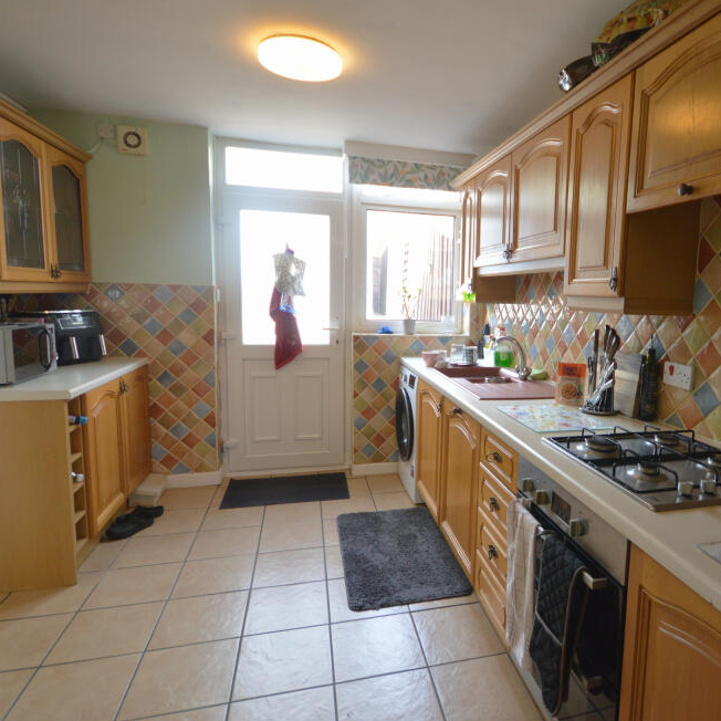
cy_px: 352
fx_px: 471
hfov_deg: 73.5
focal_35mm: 20
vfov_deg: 74.8
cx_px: 453
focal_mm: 10
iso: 560
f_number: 4
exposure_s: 1/60
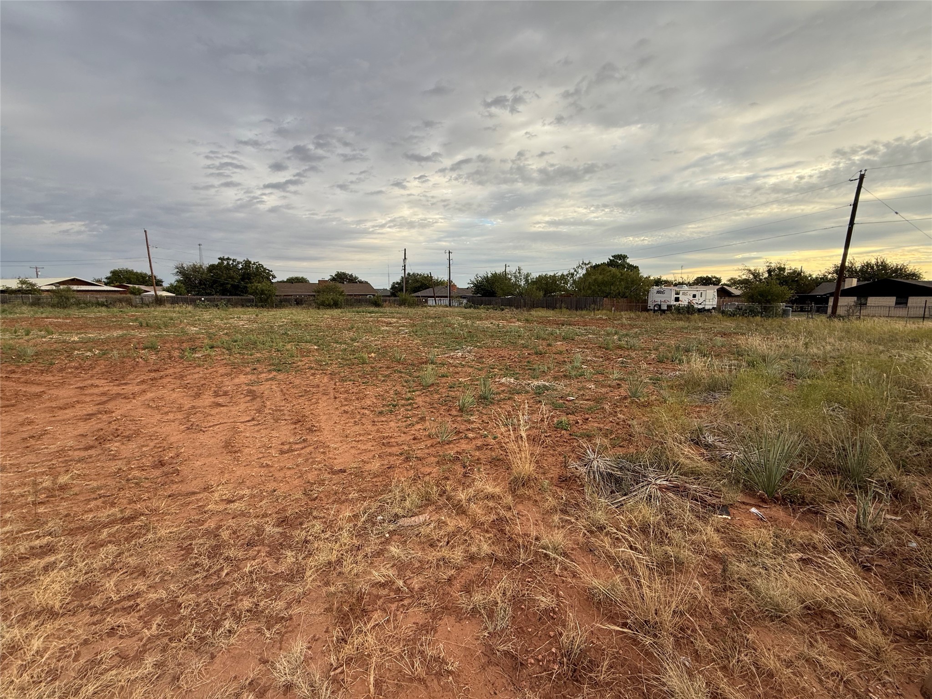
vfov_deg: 85.7
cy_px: 350
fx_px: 377
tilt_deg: -8.4
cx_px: 466
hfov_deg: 102.1
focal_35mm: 14
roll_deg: +0.5
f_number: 2.2
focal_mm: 2.22
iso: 50
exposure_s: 1/347
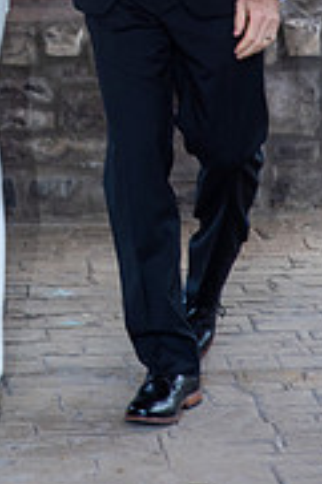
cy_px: -90
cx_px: -29
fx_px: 2823
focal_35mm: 210
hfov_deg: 6.5
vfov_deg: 9.7
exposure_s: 1/125
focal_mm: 85
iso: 640
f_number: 3.2
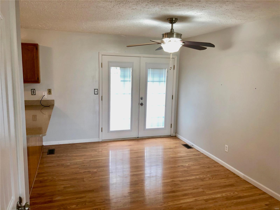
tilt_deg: -8.6
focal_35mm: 28
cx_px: 140
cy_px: 105
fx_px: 226
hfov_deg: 63.4
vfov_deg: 49.7
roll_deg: -0.6
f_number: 1.8
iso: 40
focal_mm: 4
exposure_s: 1/17
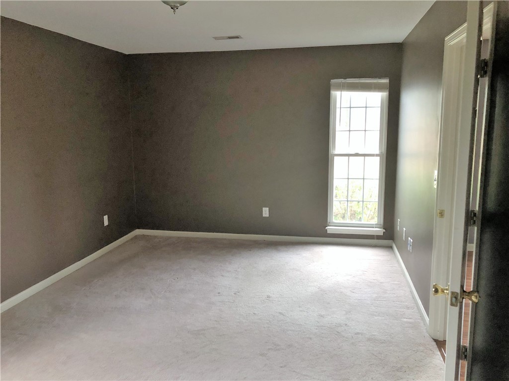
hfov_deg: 61.7
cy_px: 190
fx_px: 426
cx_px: 254
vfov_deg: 48.2
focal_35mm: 29
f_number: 1.8
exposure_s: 1/4
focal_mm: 3.99
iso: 80
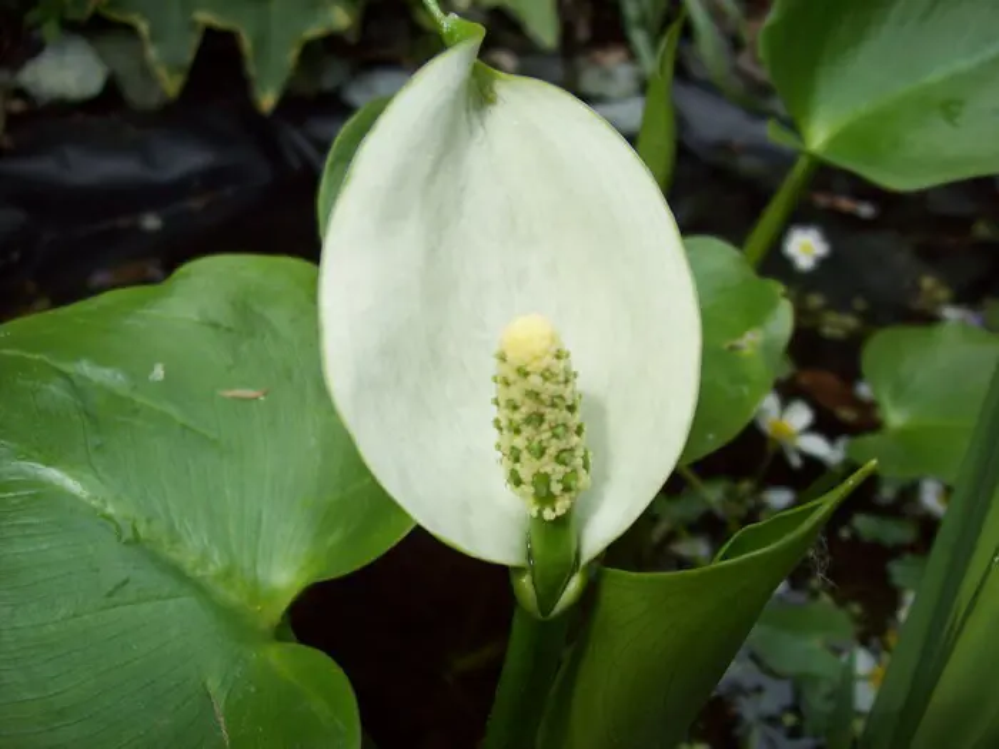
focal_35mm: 36
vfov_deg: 39.7
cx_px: 500
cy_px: 374
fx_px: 1039
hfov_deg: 51.4
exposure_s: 1/517
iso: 80
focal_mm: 6
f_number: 2.7
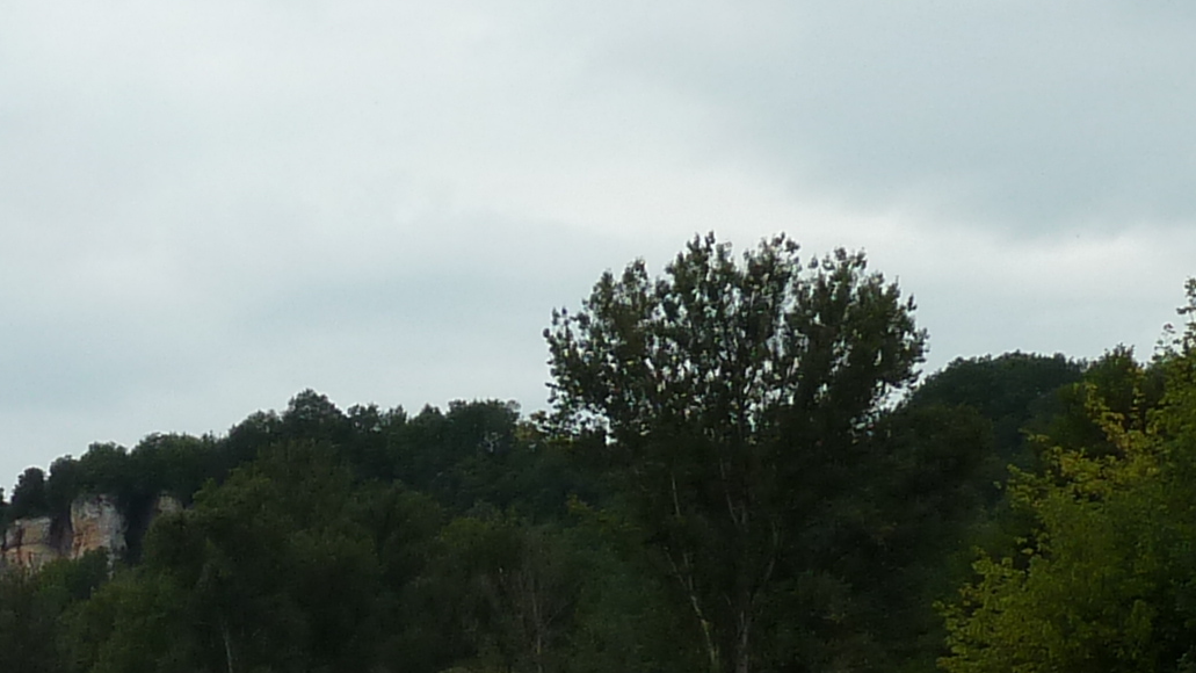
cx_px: 64
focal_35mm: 148
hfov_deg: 14.3
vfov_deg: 8.1
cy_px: 767
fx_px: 4694
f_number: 3.5
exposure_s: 1/500
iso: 80
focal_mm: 5.7
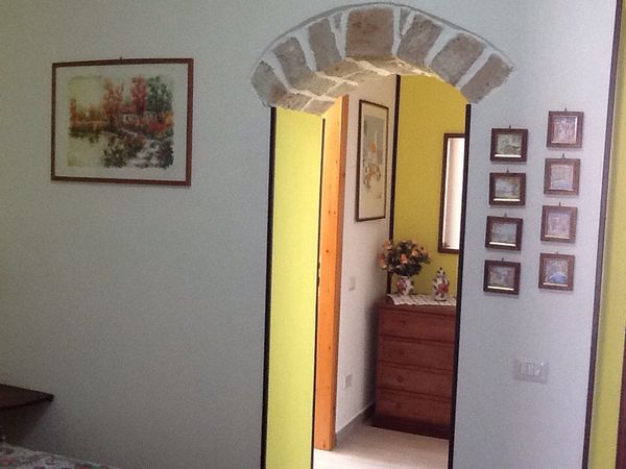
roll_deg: -0.7
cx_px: 313
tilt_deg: -4.7
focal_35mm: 44
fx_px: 796
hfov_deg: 42.9
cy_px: 234
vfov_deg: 32.9
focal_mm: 2.03
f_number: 2.4
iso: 160
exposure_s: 1/33
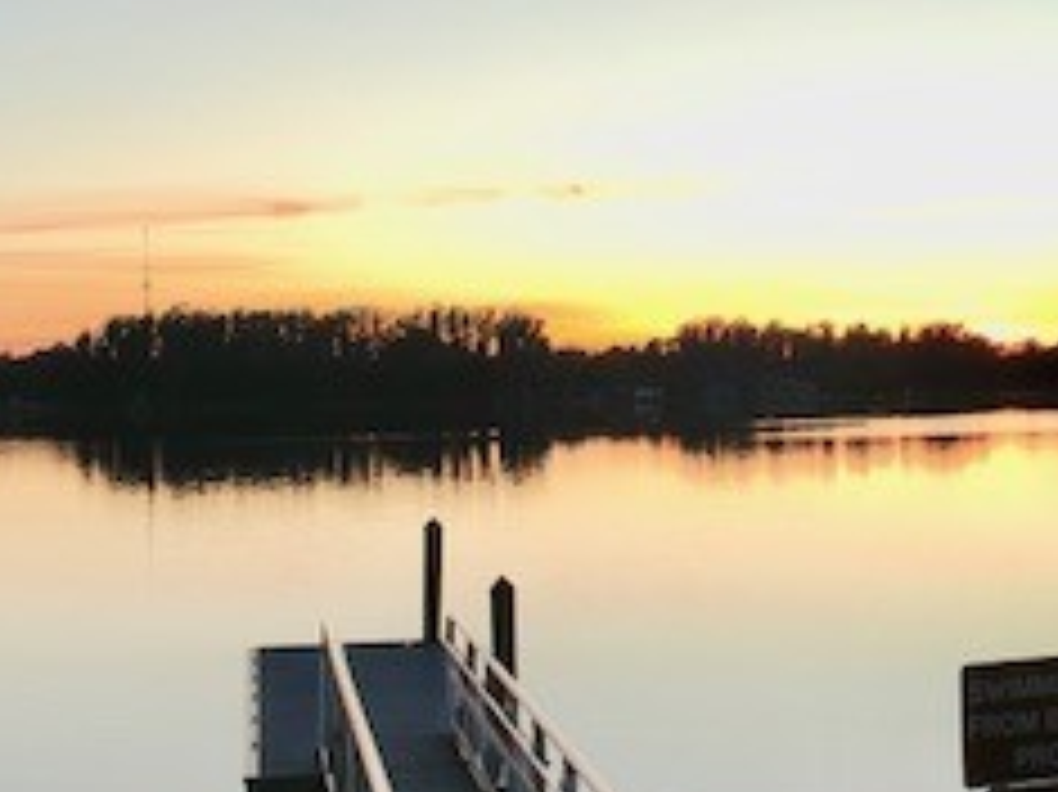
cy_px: 423
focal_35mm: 68
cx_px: 707
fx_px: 2077
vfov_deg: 21.6
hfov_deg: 28.4
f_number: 2.6
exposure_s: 1/40
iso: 100
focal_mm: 4.49
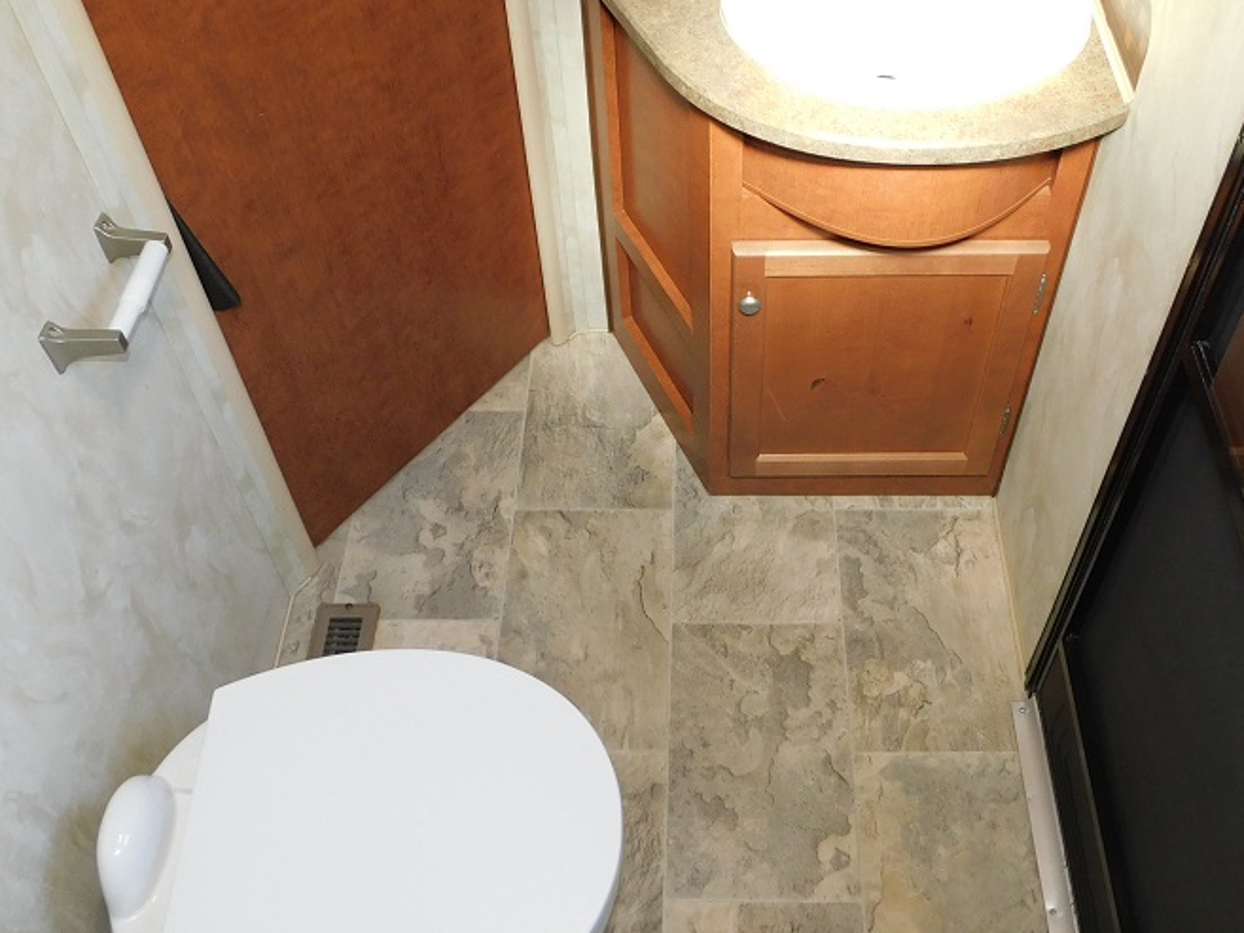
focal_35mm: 35
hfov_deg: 52.5
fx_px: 1258
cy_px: 405
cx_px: 682
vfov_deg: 40.6
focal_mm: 4
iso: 200
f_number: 3
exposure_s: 1/30
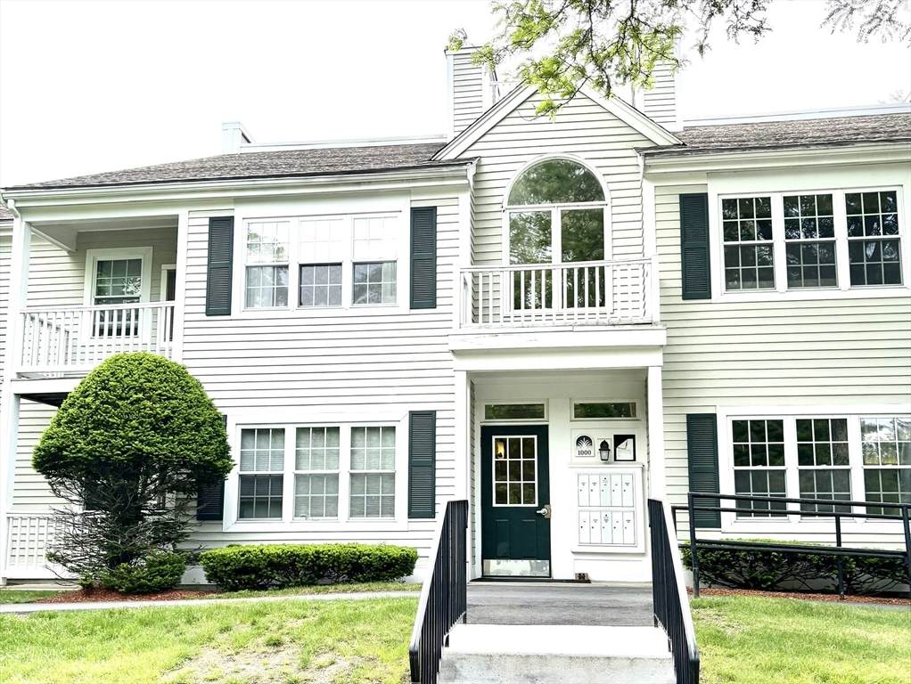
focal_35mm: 26
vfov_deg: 53.1
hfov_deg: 67.3
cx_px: 456
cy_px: 342
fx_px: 685
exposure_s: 1/2639
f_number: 1.6
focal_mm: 5.96
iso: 64
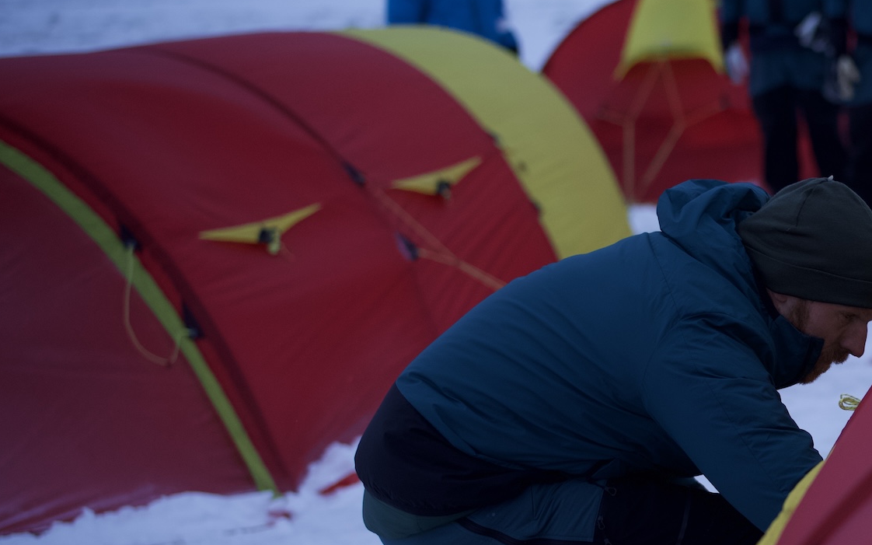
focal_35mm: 109
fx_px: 2590
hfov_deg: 18.5
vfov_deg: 12.0
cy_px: 424
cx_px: 909
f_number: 1.8
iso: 500
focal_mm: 50
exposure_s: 1/800
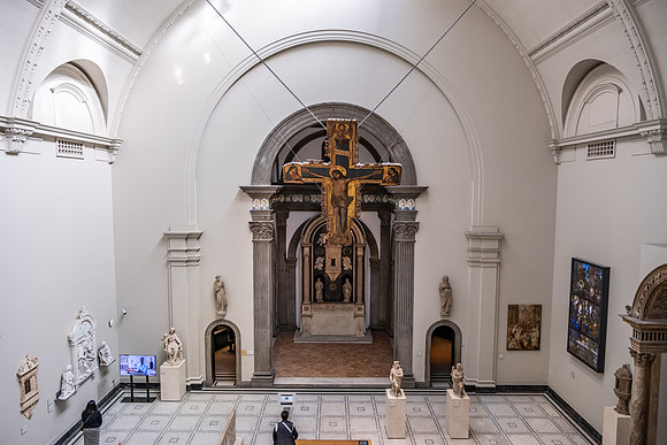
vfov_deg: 53.2
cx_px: 334
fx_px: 445
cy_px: 222
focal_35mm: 24
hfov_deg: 73.7
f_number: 2.8
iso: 320
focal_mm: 16
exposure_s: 1/70
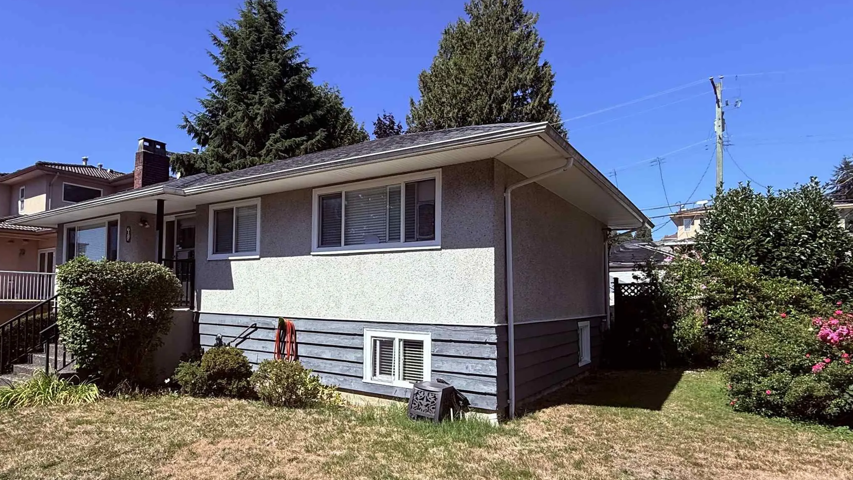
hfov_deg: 77.7
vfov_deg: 49.4
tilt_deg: +0.6
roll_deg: -0.7
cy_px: 275
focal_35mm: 23
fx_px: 520
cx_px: 336
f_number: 2.2
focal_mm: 2.22
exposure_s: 1/1656
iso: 50
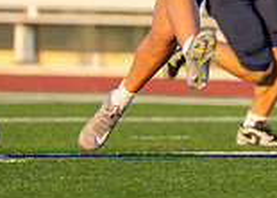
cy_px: -158
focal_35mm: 1058
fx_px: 8331
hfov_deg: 1.9
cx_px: 295
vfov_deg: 1.4
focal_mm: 200
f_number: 2.8
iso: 160
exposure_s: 1/1250
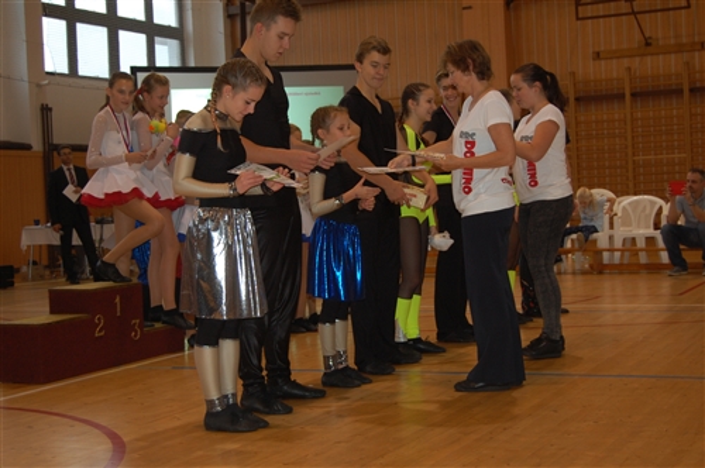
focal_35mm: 57
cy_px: 234
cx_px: 352
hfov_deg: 35.1
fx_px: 1115
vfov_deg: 23.7
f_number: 5
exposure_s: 1/60
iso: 400
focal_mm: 38
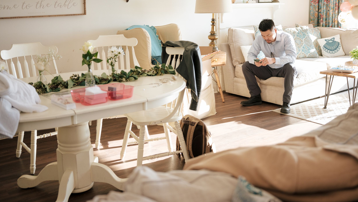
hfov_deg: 46.4
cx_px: 179
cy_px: 83
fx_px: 418
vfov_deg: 27.1
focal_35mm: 44
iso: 800
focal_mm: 50
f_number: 3.5
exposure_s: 1/250
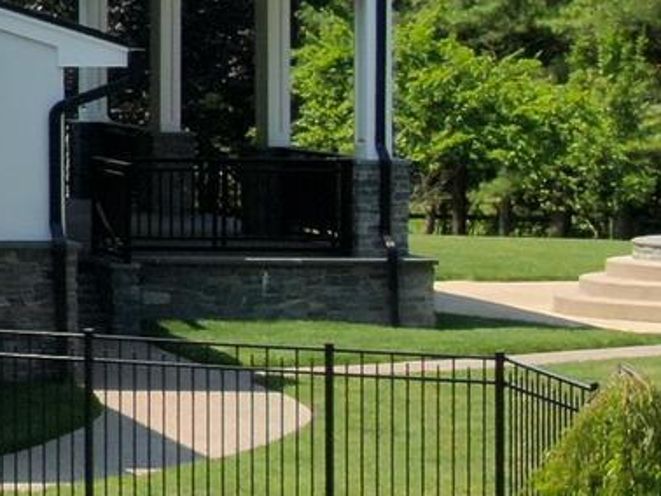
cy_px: -31
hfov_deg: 7.1
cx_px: -960
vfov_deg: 5.7
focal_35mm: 260
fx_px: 4968
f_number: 3.8
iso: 100
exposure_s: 1/640
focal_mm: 8.6
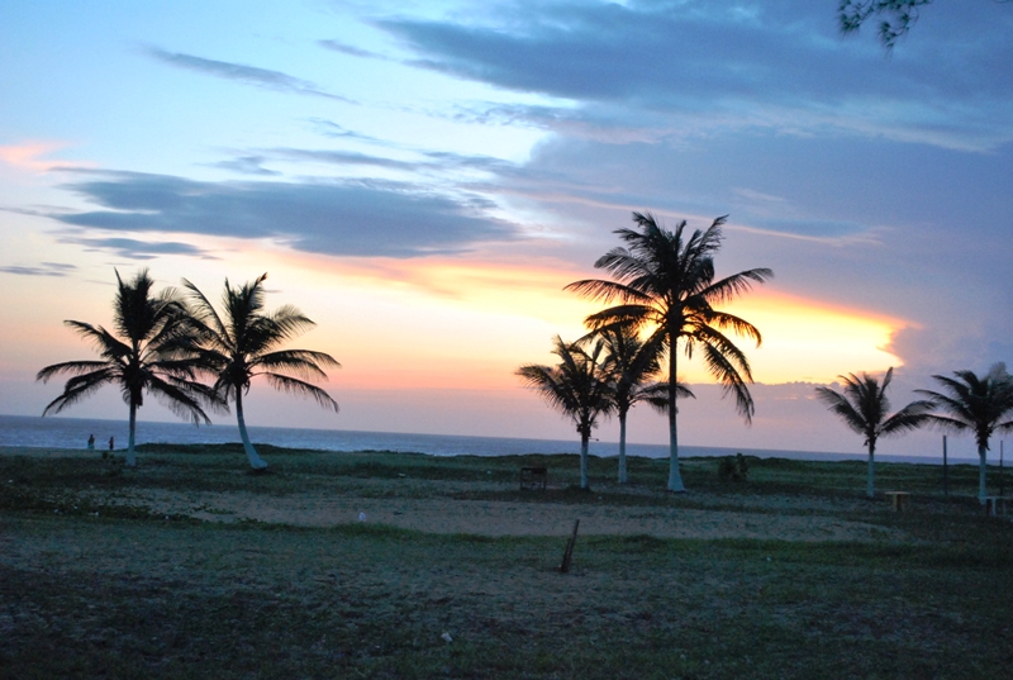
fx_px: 1607
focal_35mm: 57
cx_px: 506
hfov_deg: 35.0
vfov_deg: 23.9
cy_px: 340
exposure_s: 1/50
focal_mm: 38
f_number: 5
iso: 1600
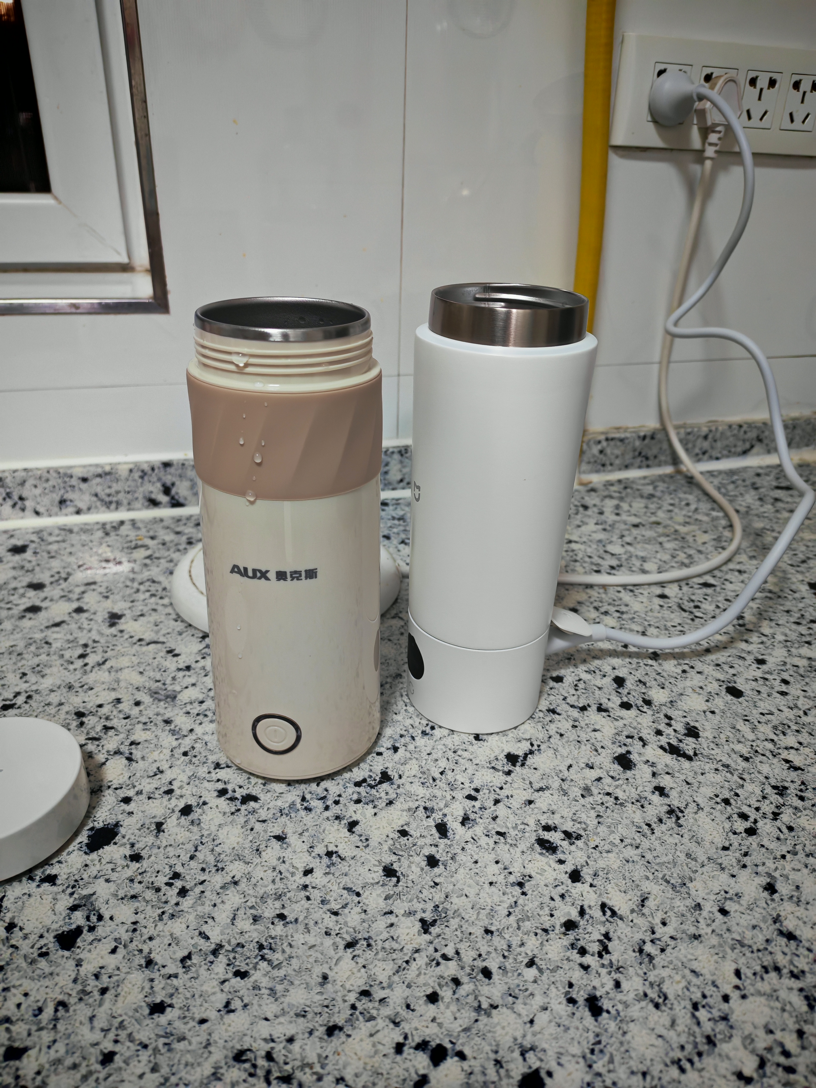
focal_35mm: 24
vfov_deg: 71.6
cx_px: 408
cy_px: 544
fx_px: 754
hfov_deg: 56.8
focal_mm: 6.12
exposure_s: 1/50
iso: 2000
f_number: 1.9
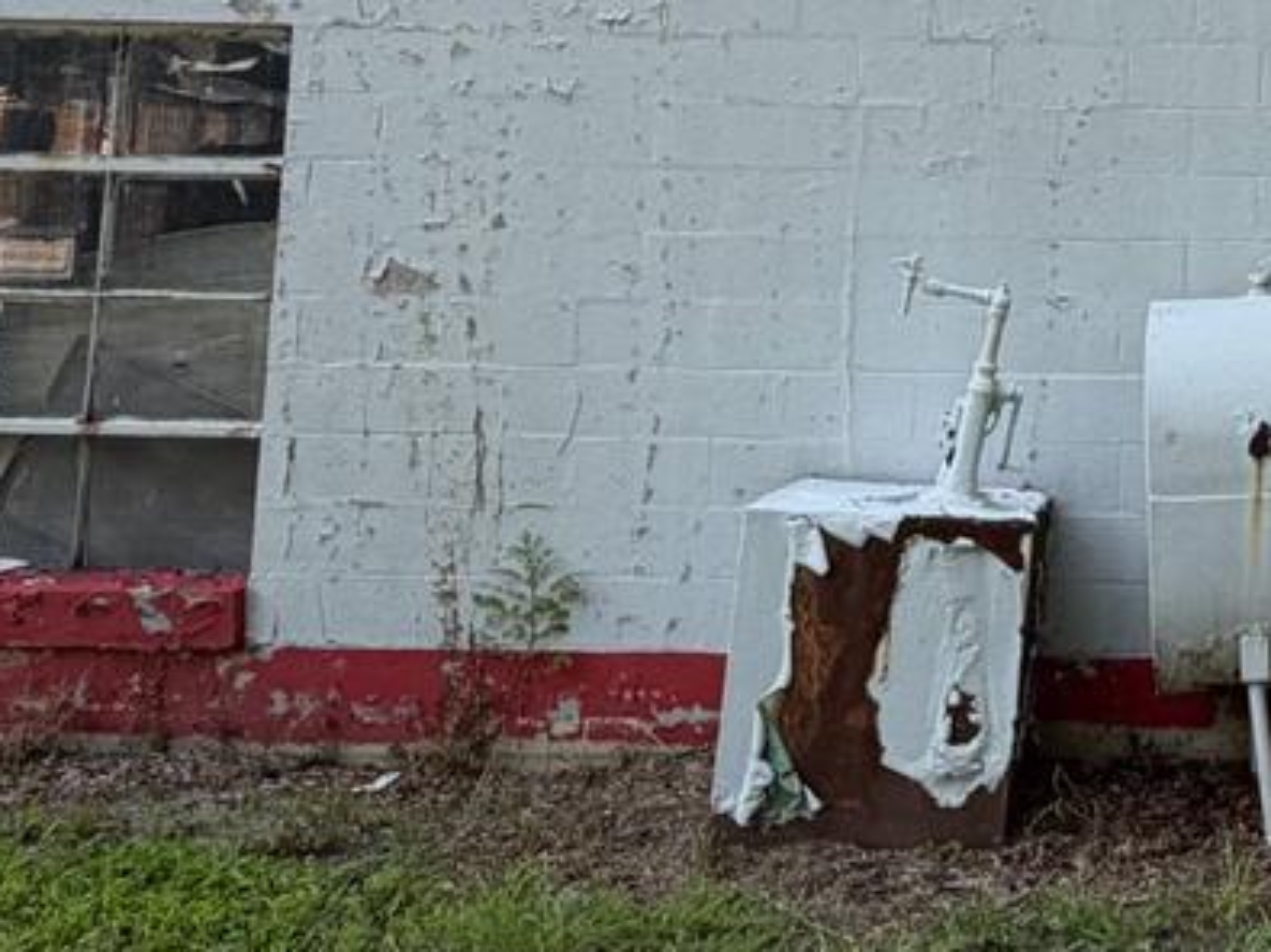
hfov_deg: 33.1
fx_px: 1872
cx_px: 1377
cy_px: 39
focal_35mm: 51
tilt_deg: +7.3
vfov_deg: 27.2
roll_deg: -1.0
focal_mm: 2.22
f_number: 2.2
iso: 50
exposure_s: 1/379
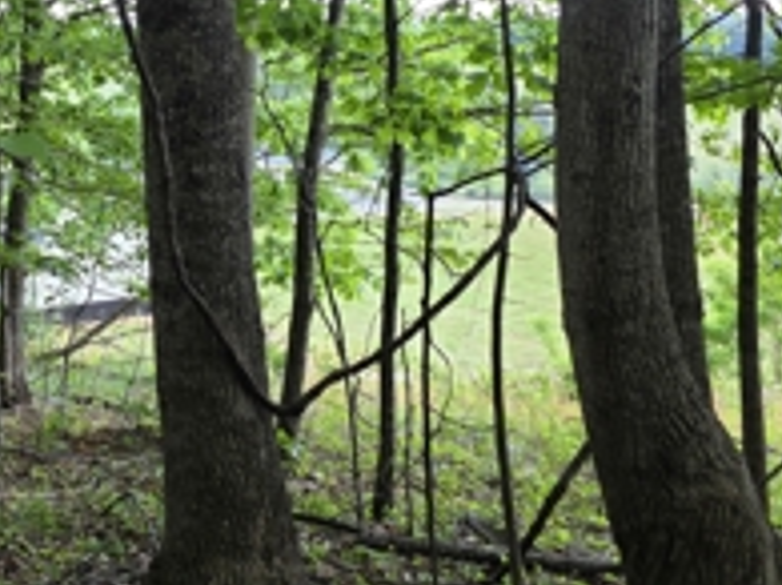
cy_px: 28
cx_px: -42
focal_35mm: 63
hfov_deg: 28.4
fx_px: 1422
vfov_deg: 22.5
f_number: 1.7
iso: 80
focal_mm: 6.3
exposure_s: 1/180
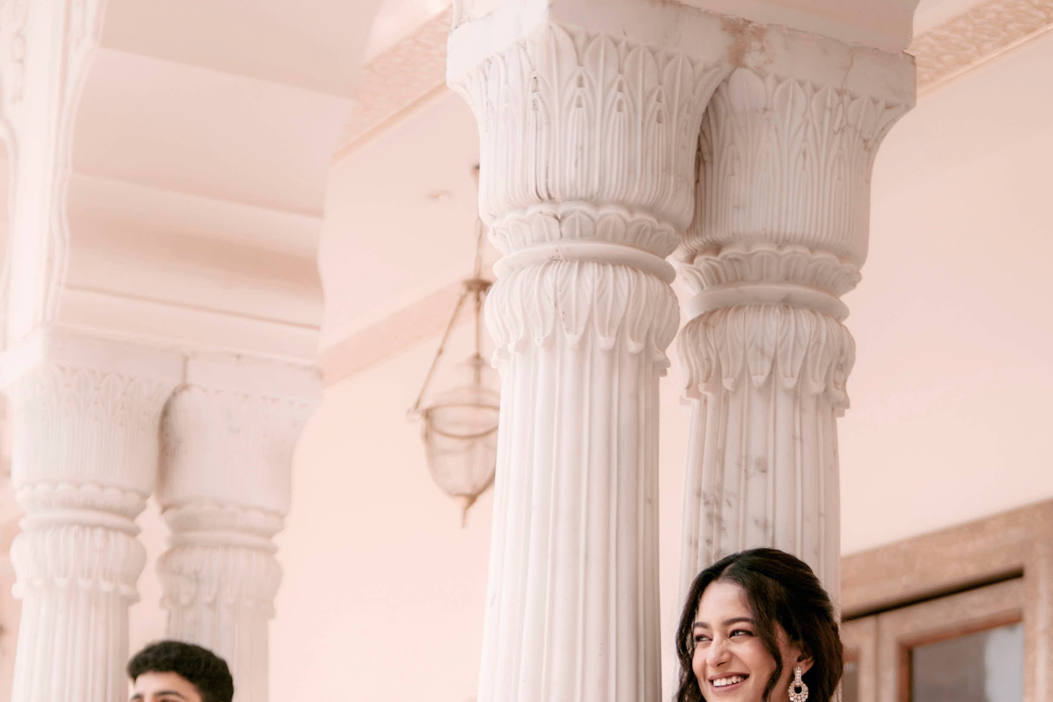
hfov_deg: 20.4
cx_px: 468
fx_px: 2925
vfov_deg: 13.2
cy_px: 923
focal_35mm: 100
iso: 200
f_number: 1.4
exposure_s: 1/2000
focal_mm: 35
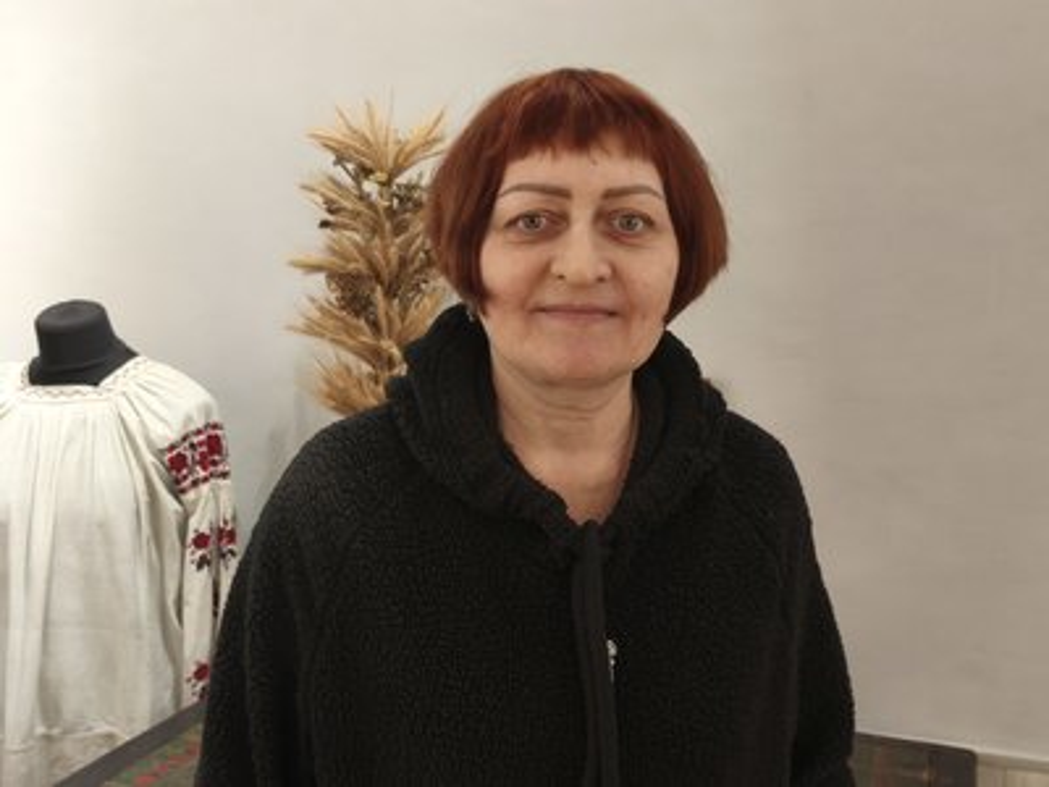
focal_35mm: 39
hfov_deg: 47.9
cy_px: 394
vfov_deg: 36.8
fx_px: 1182
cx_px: 524
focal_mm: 5.35
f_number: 1.7
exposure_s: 1/100
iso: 250
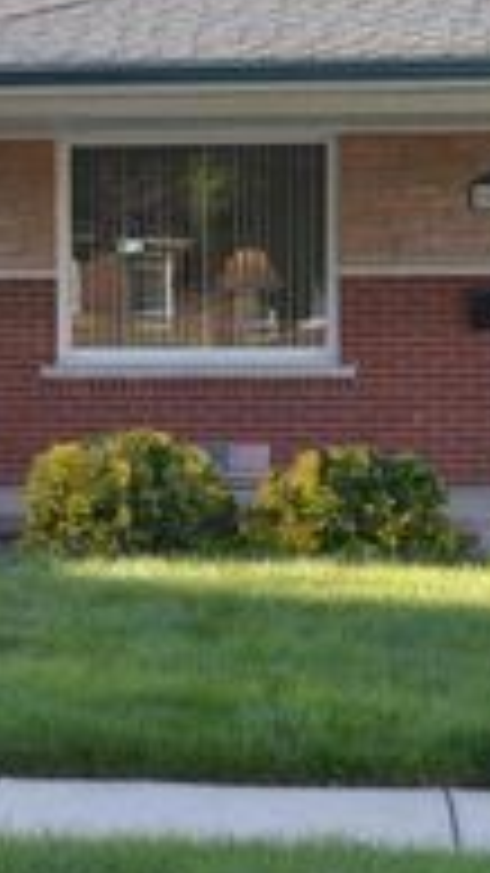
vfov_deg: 20.4
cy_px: 459
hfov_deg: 11.4
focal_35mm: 105
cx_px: 27
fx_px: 2427
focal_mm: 26
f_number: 4.2
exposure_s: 1/125
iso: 125
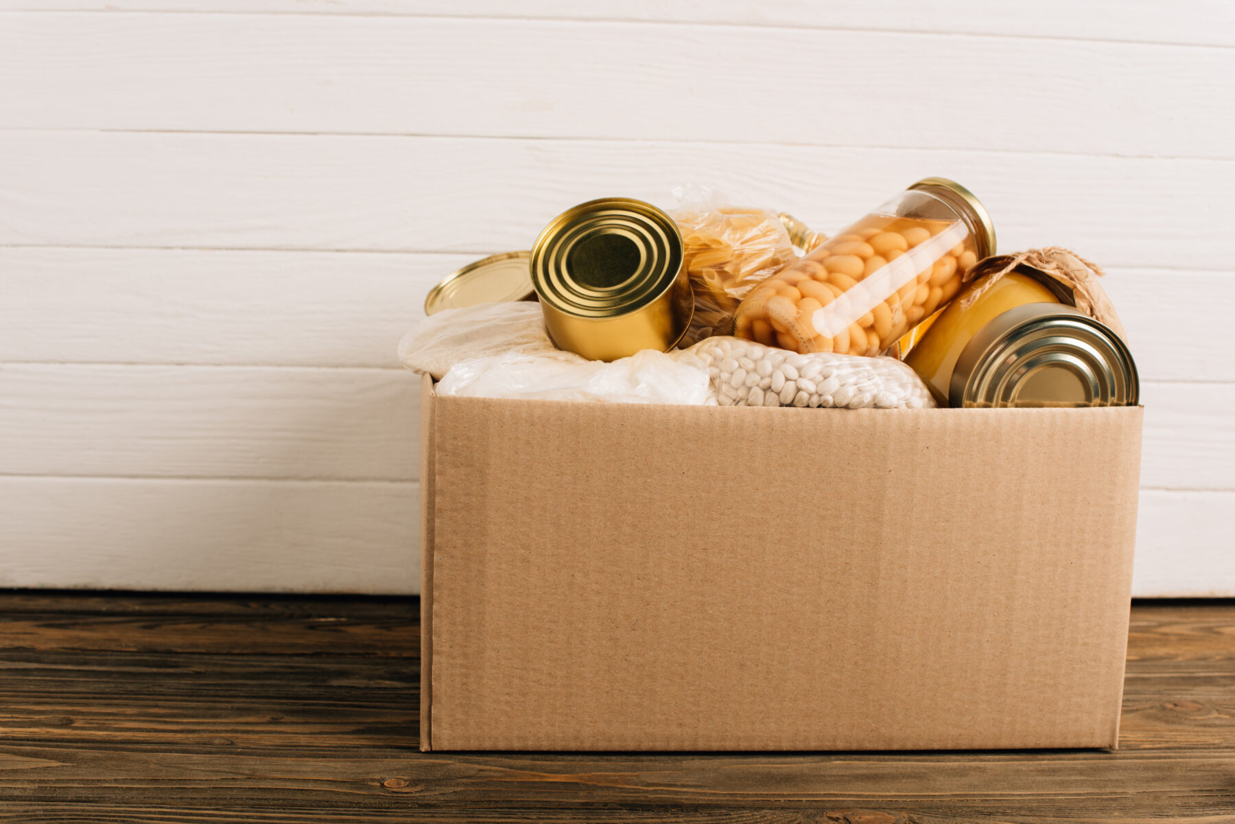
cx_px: 618
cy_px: 412
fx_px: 1715
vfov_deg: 27.0
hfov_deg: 39.6
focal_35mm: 50
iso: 100
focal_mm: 50
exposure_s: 1/200
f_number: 7.1
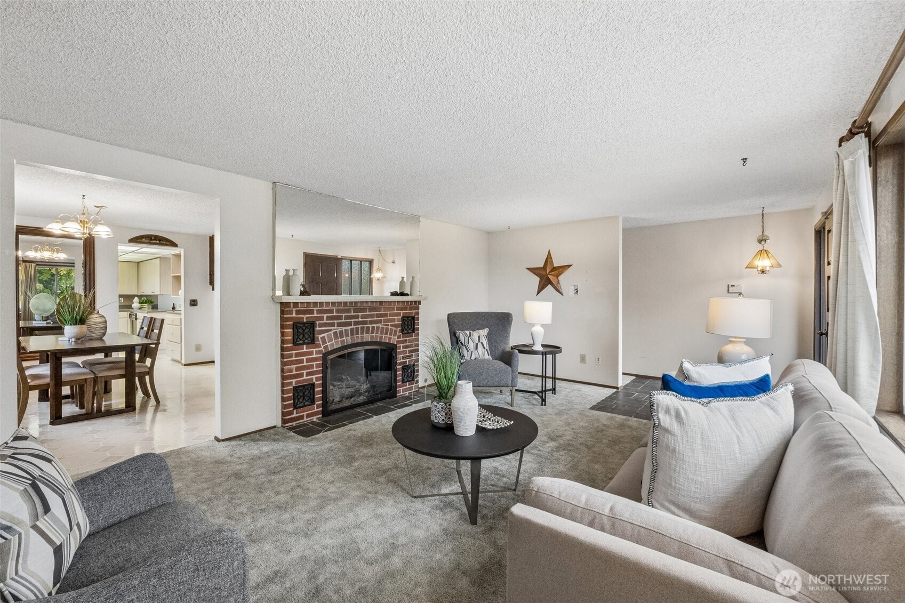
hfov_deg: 100.4
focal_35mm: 15
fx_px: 377
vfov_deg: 77.3
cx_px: 452
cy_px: 302
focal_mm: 10
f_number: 9
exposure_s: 1/30
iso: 2500
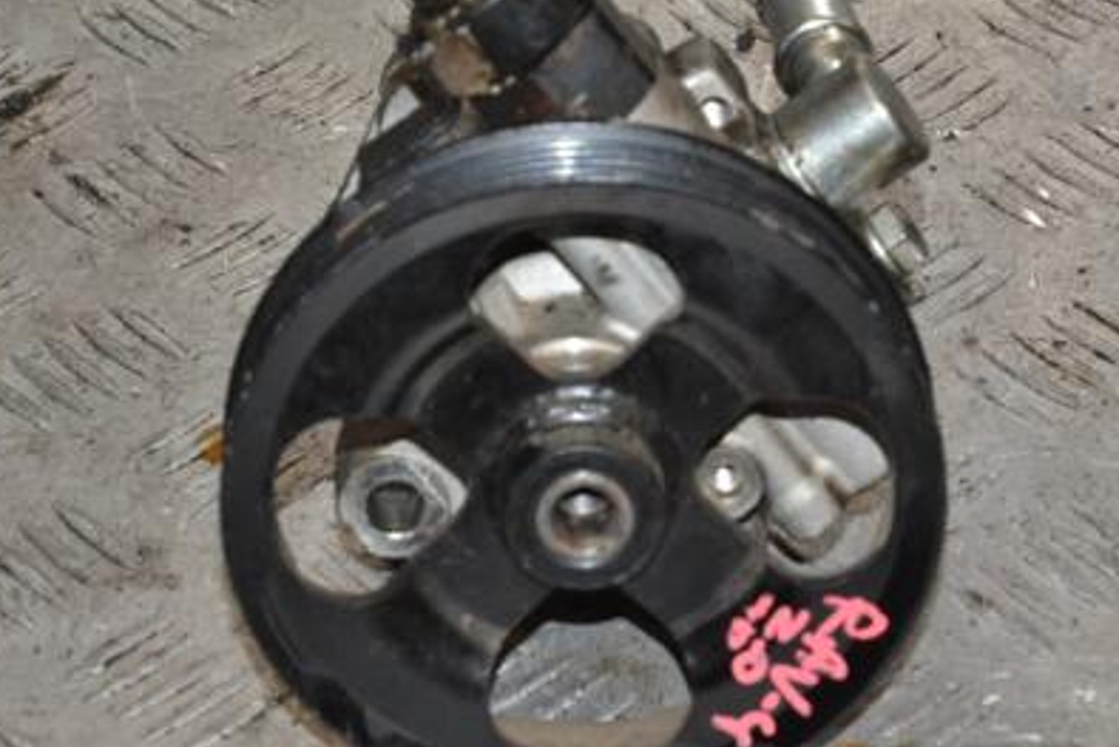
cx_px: 449
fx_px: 4975
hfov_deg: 12.8
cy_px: 409
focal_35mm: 160
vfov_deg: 8.6
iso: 800
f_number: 9
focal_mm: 70
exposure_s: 1/200
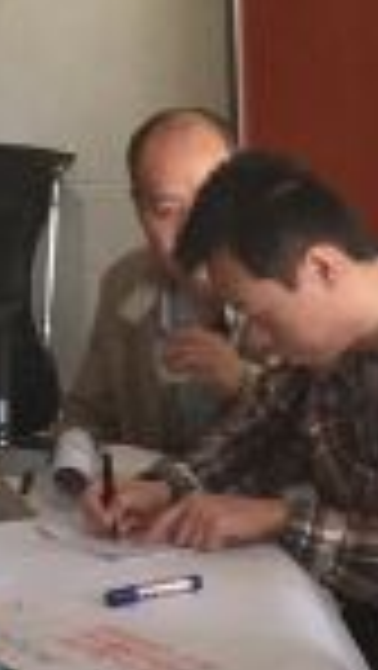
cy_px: 261
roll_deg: +2.0
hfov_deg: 7.1
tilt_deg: -7.3
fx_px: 3024
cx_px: 94
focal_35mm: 170
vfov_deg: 12.6
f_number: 2.2
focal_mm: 4.15
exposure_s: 1/33
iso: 125
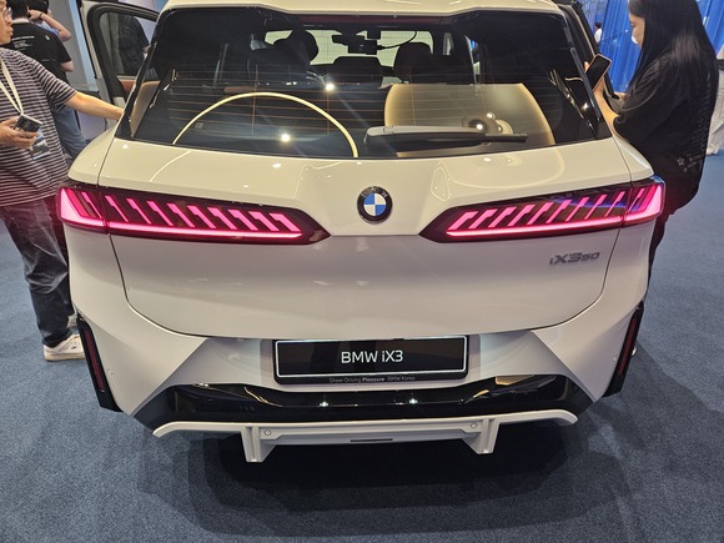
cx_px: 362
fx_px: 481
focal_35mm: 23
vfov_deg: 58.9
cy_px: 272
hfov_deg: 73.9
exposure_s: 1/120
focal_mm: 5.4
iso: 320
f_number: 1.8
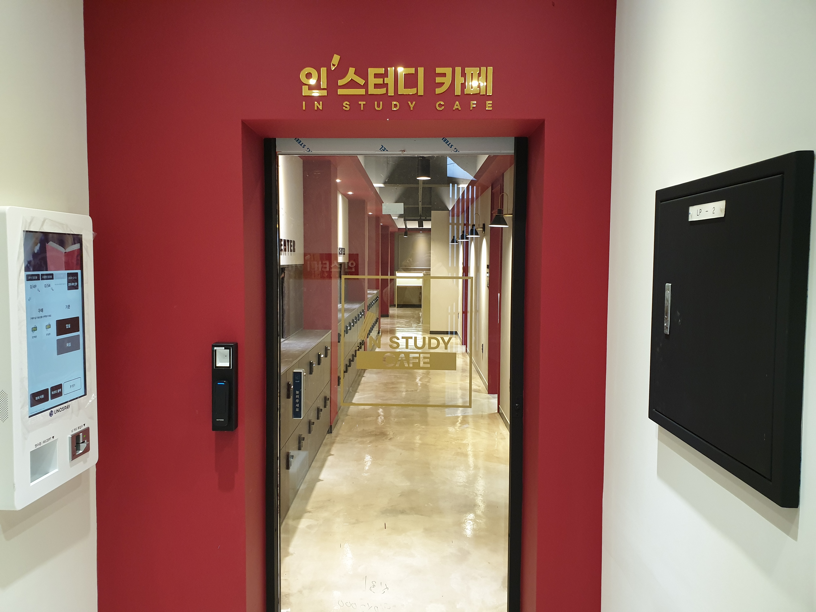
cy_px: 306
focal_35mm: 26
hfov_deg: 67.3
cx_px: 408
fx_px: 613
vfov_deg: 53.1
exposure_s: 1/60
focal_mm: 4.3
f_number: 2.4
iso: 320
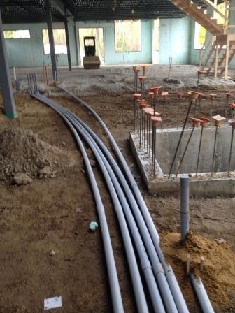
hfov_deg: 40.7
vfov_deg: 52.6
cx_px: 118
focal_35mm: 35
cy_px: 156
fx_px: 317
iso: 50
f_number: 2.4
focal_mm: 4.28
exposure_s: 1/40
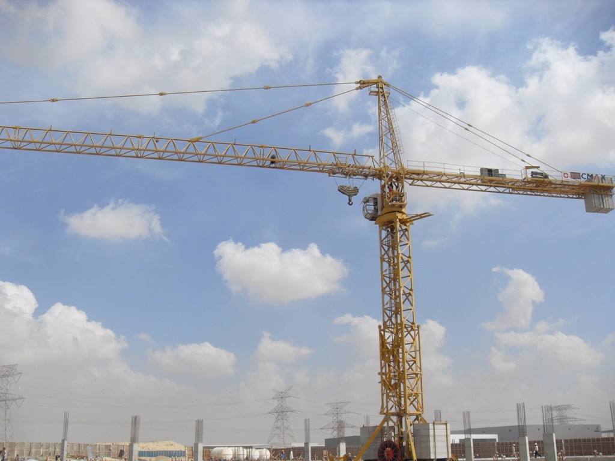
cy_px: 230
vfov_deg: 41.8
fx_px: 604
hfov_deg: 54.0
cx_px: 308
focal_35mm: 34
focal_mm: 6.3
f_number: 7
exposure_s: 1/350
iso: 80
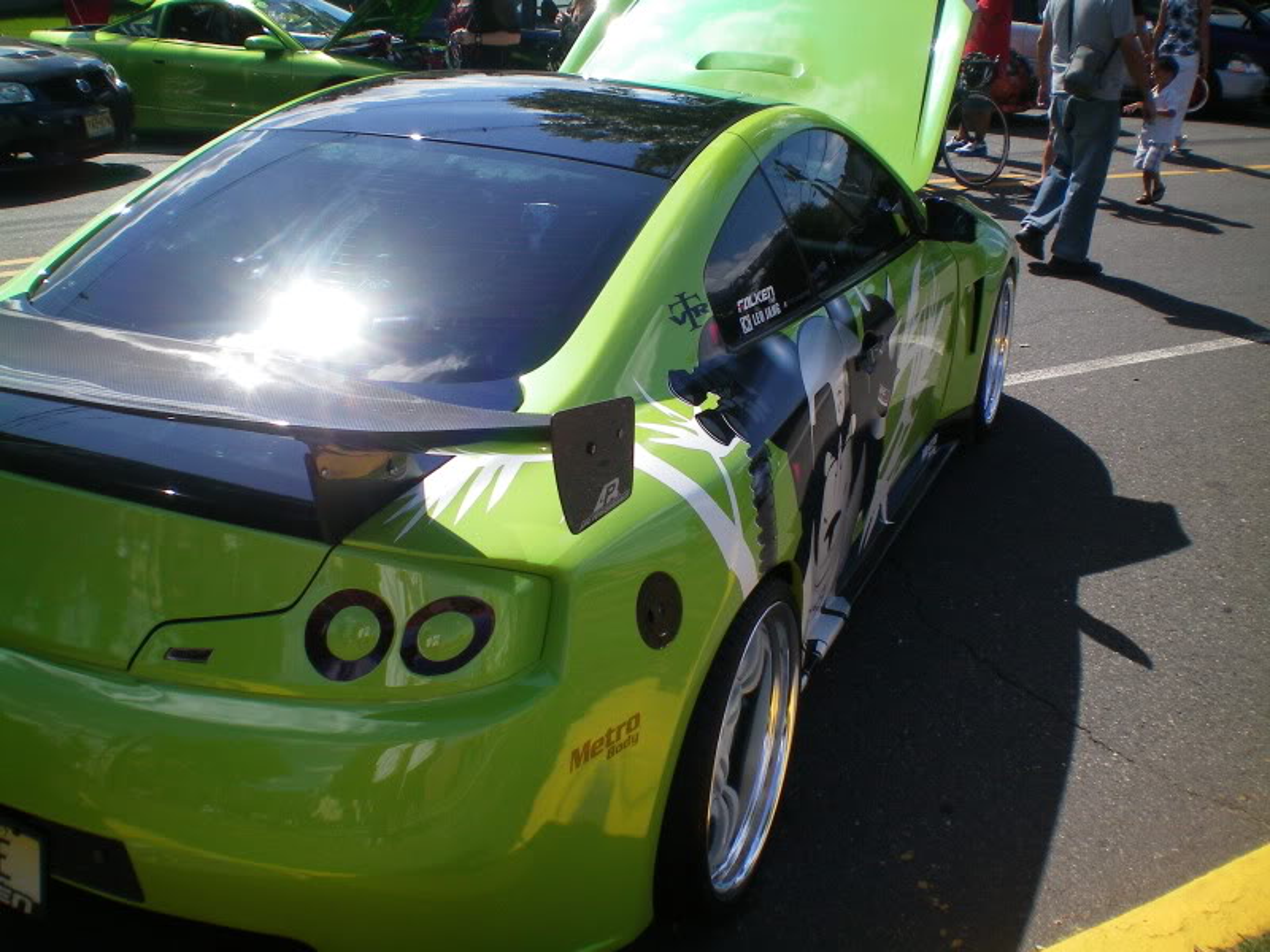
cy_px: 476
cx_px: 635
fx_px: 1394
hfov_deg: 49.0
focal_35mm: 38
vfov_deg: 37.7
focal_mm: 6.3
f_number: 4.6
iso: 64
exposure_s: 1/400
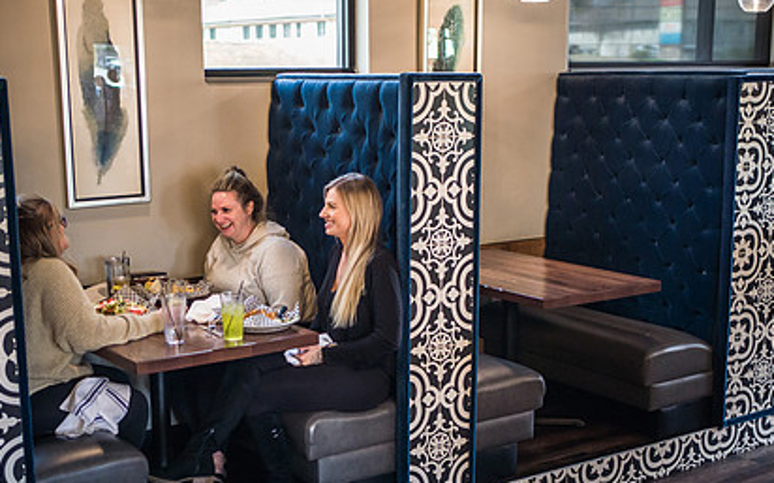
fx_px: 1096
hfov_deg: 38.9
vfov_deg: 24.8
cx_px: 381
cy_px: 296
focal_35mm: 52
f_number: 2
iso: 3200
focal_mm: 35
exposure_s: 1/320
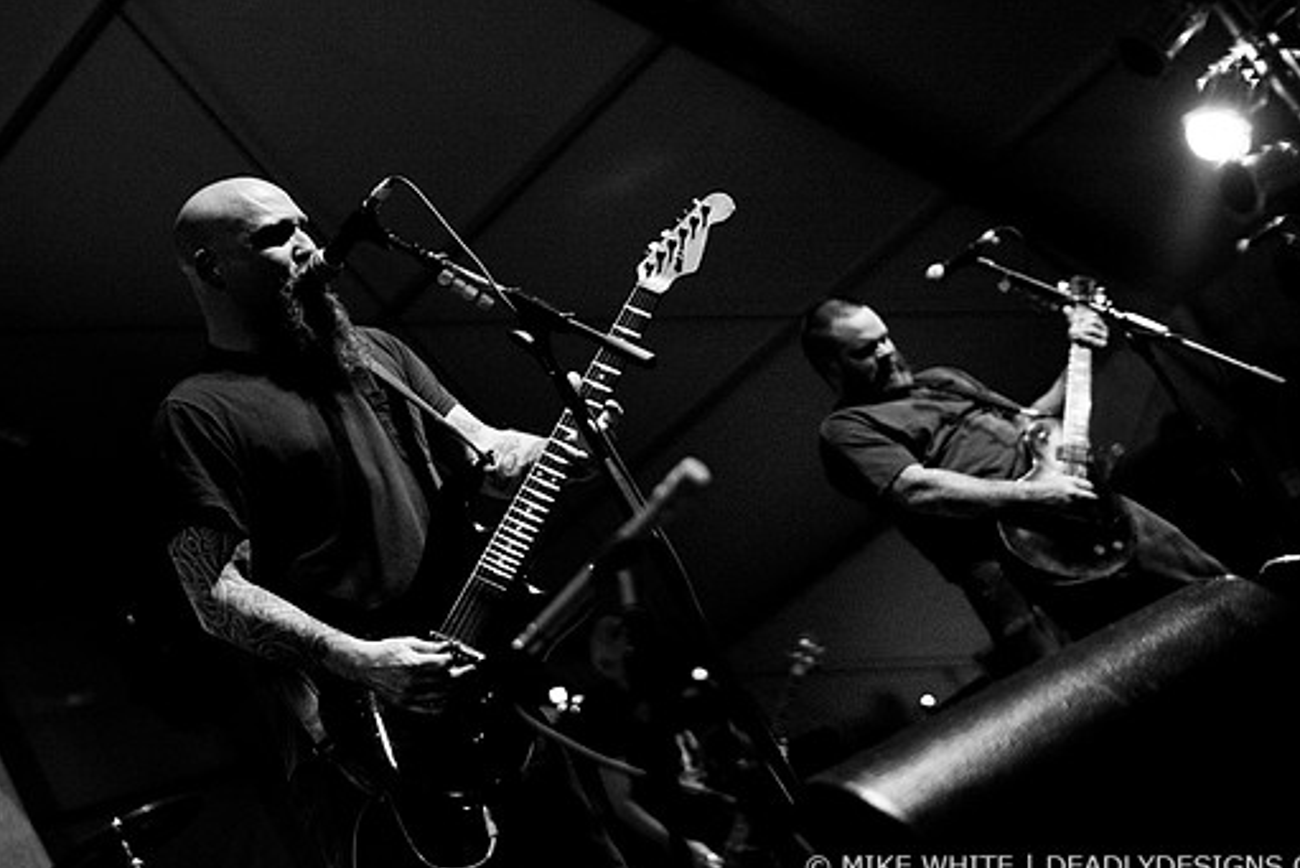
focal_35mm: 51
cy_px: 398
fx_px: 1842
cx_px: 631
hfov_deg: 38.9
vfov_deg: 26.5
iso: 1000
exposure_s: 1/60
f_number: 1.4
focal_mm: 30
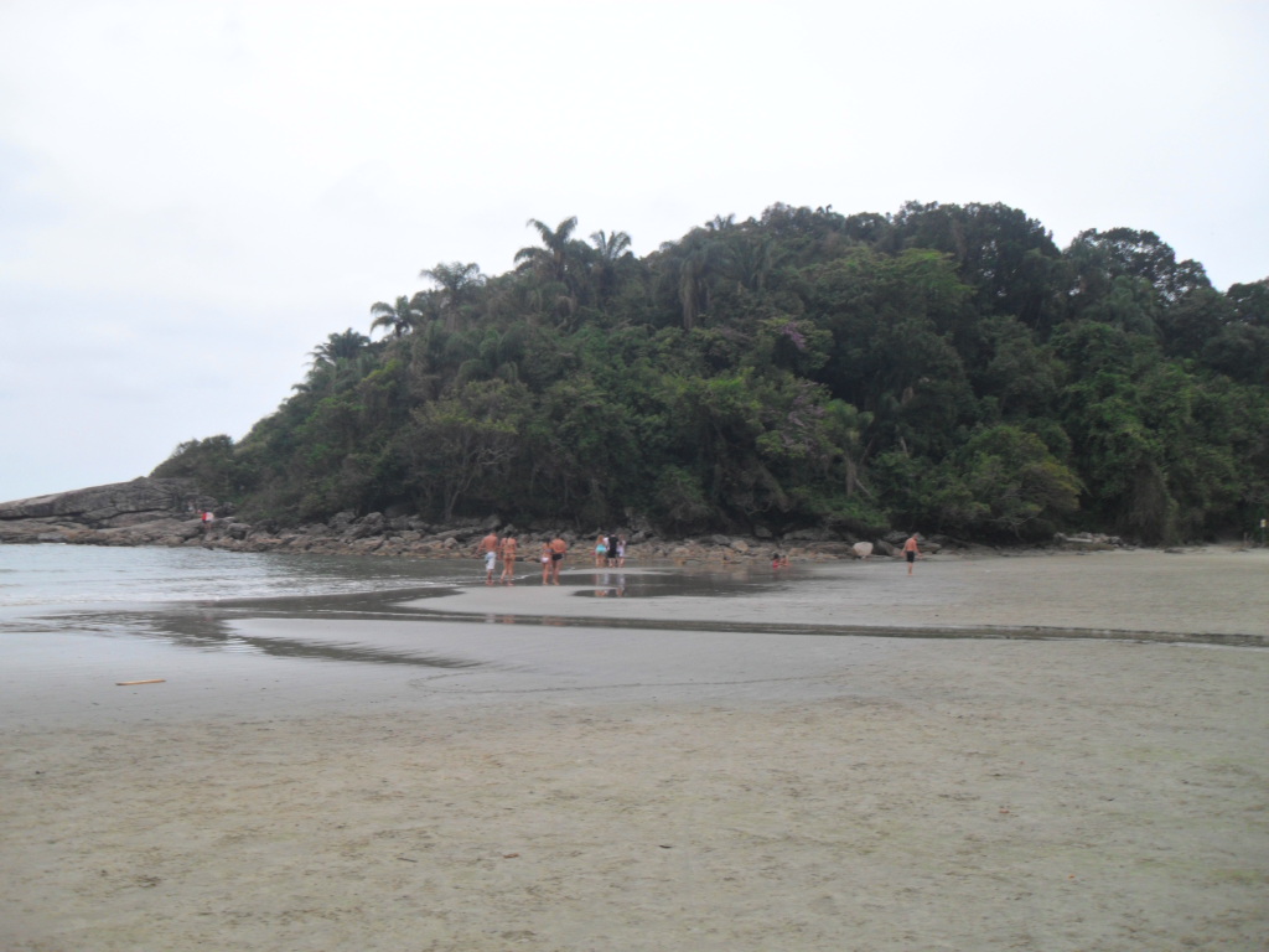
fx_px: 1283
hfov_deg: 52.6
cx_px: 634
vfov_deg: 40.7
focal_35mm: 35
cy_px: 476
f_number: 8.9
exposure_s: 1/90
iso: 100
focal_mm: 6.2
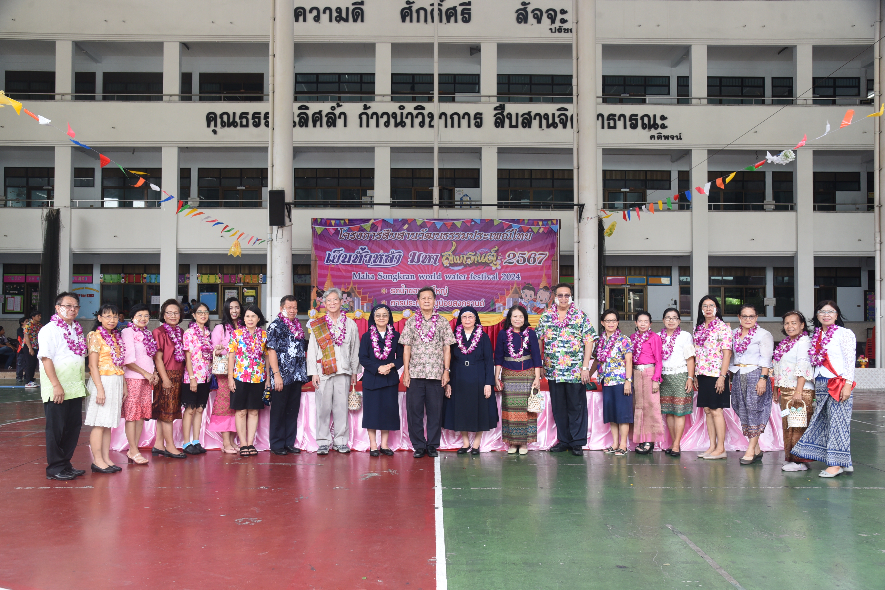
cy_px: 295
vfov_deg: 43.6
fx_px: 737
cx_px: 442
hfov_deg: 61.9
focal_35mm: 30
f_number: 4.5
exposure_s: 1/80
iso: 500
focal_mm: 30
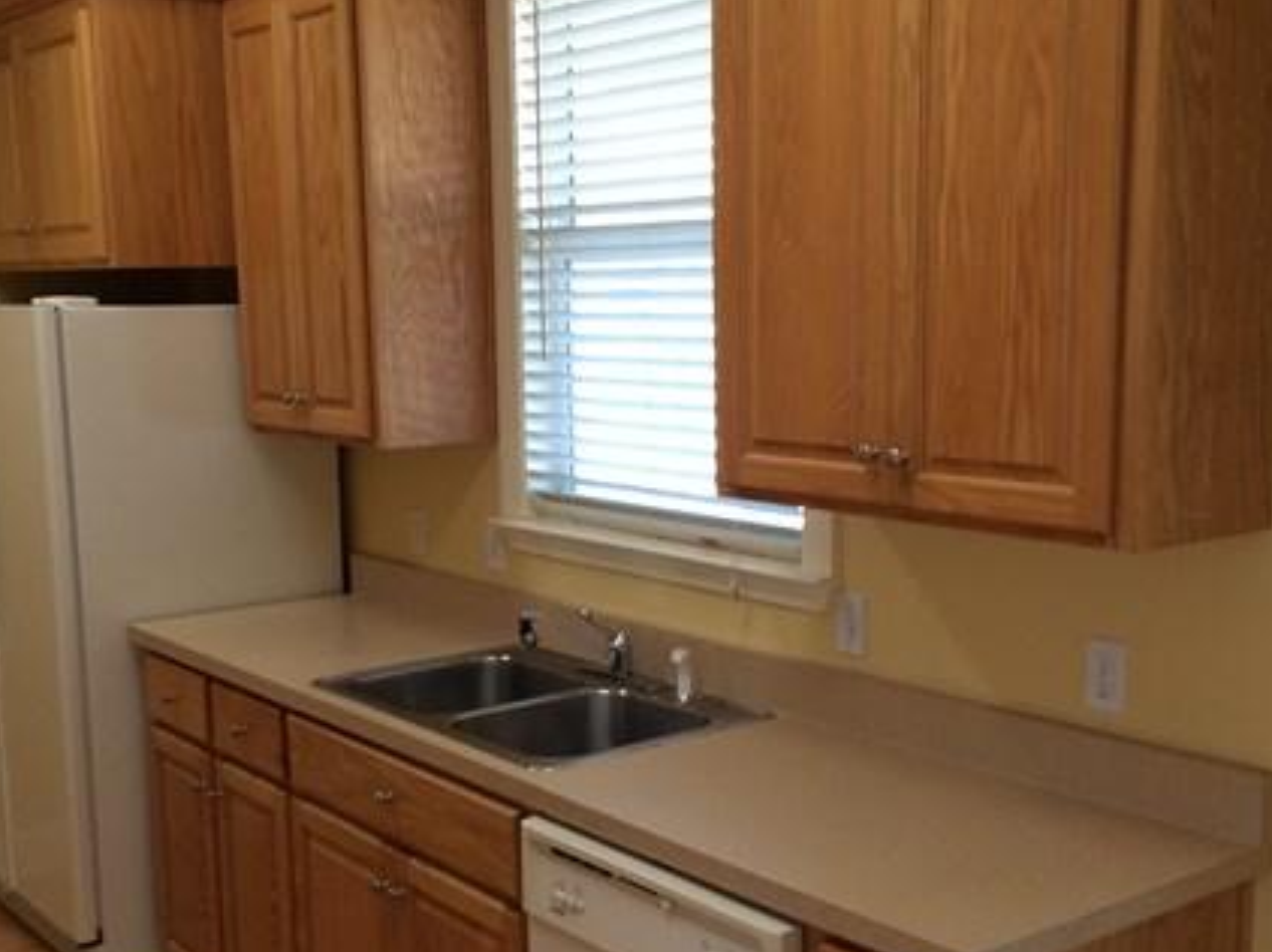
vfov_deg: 32.8
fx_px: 1616
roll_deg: +1.1
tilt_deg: -9.5
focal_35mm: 44
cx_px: 609
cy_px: 554
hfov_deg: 43.0
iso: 125
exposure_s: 1/30
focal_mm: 4.15
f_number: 2.2
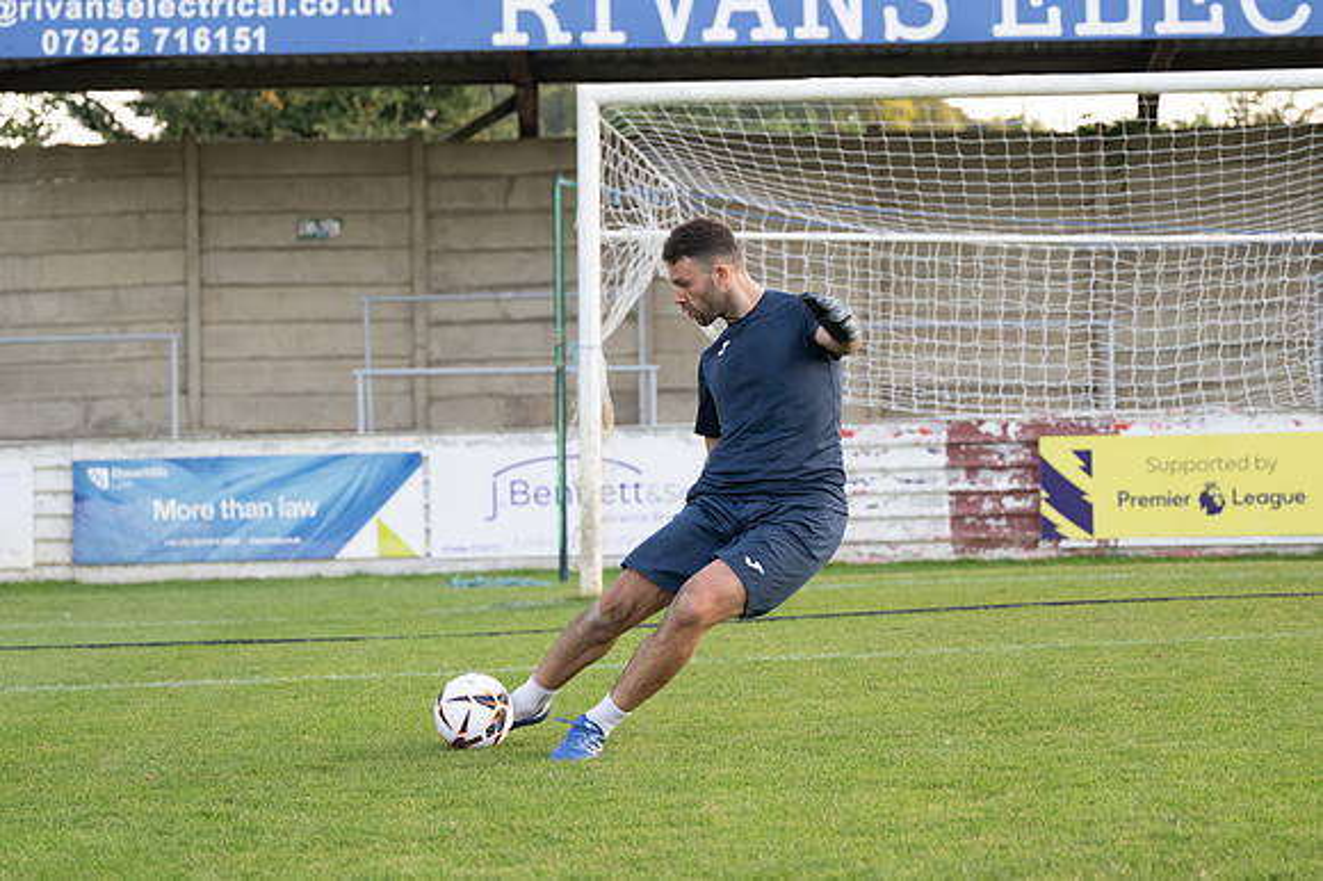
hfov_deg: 19.5
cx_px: 662
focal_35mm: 105
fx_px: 3856
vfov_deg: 13.0
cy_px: 440
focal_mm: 70
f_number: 2.8
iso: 1000
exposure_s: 1/640
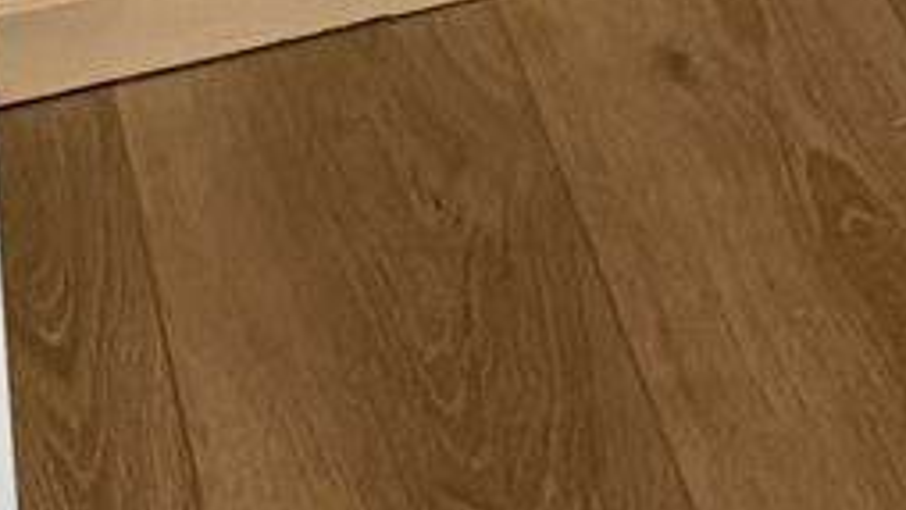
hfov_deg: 13.5
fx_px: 3556
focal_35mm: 148
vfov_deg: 6.8
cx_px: 1459
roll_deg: -1.6
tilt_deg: -13.4
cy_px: -1355
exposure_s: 1/60
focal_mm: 6.76
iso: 320
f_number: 1.78
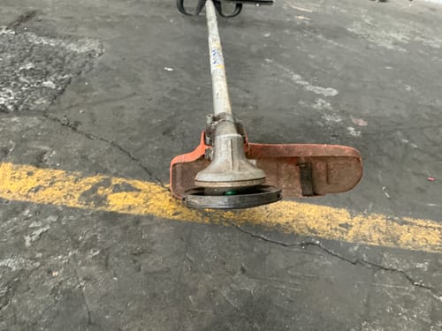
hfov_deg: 63.4
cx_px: 221
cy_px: 166
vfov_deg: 49.7
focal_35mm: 28
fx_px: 358
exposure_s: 1/56
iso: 320
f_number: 1.8
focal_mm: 3
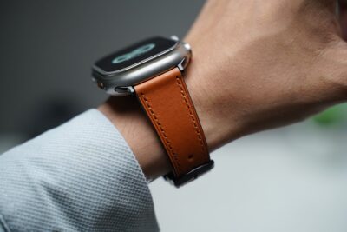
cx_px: 174
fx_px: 723
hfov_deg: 27.0
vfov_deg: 18.2
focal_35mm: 75
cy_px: 116
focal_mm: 75
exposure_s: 1/90
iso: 1000
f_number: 4
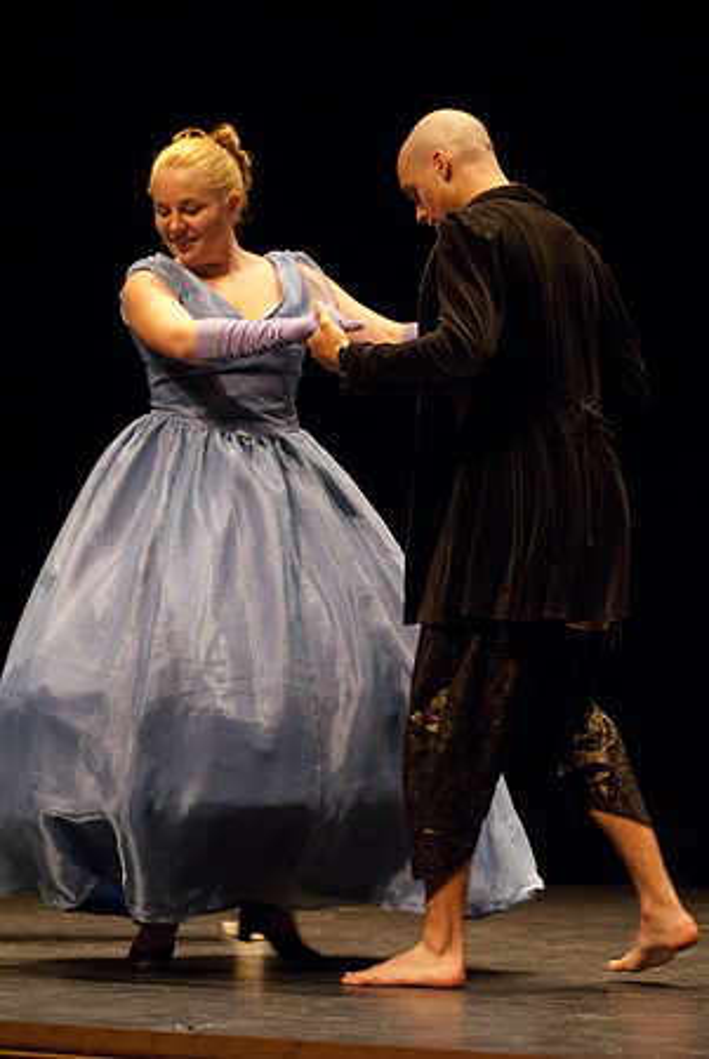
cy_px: 530
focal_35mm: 129
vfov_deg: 15.9
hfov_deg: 10.7
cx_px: 354
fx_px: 3802
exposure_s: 1/160
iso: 1250
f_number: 2.8
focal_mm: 86
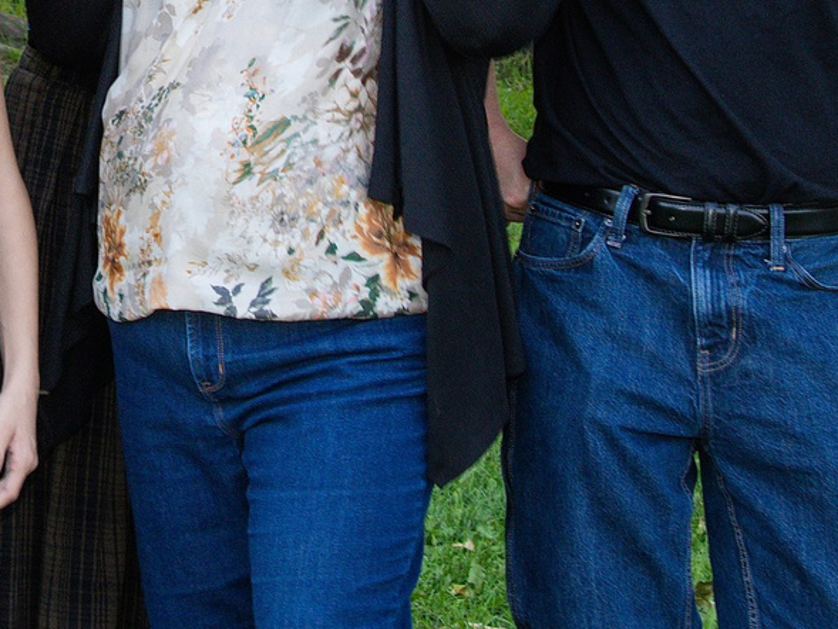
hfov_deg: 16.5
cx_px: 4
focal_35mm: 117
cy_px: 63
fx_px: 2833
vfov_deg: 12.6
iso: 400
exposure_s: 1/125
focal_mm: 28
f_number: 6.3
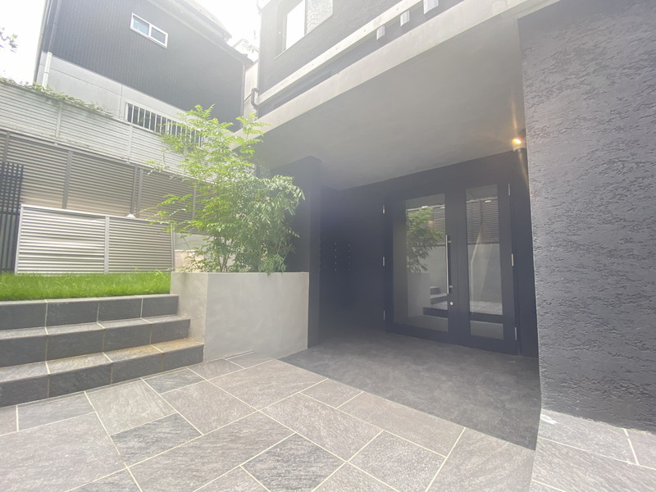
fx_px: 246
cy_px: 246
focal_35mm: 13
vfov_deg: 89.9
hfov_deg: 106.2
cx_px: 328
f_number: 2.4
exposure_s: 1/121
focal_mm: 1.54
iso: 100
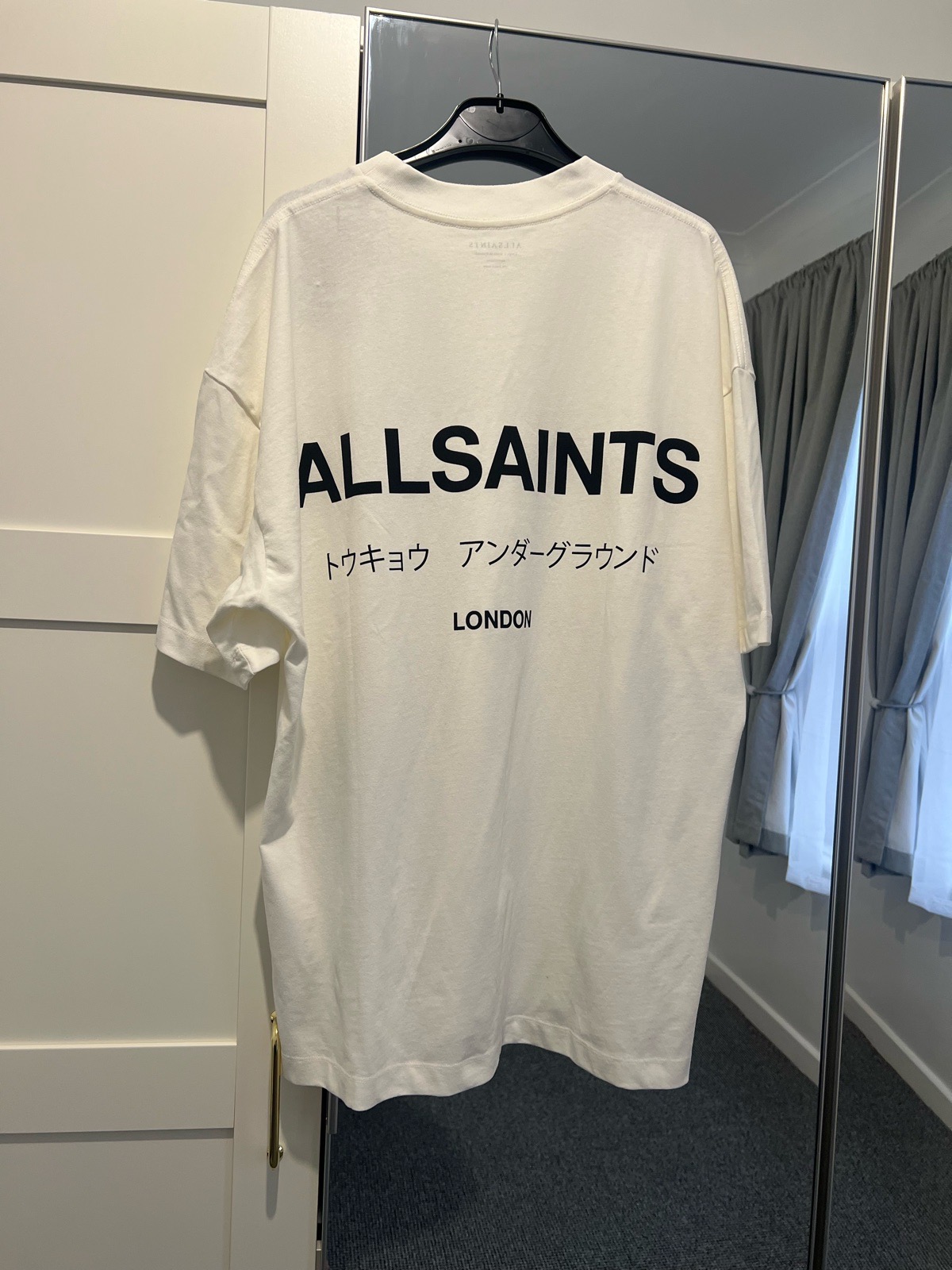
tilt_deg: -0.8
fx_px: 953
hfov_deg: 53.1
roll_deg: -2.7
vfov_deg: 67.3
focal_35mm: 26
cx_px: 476
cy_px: 635
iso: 125
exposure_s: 1/100
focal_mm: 5.7
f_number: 1.5
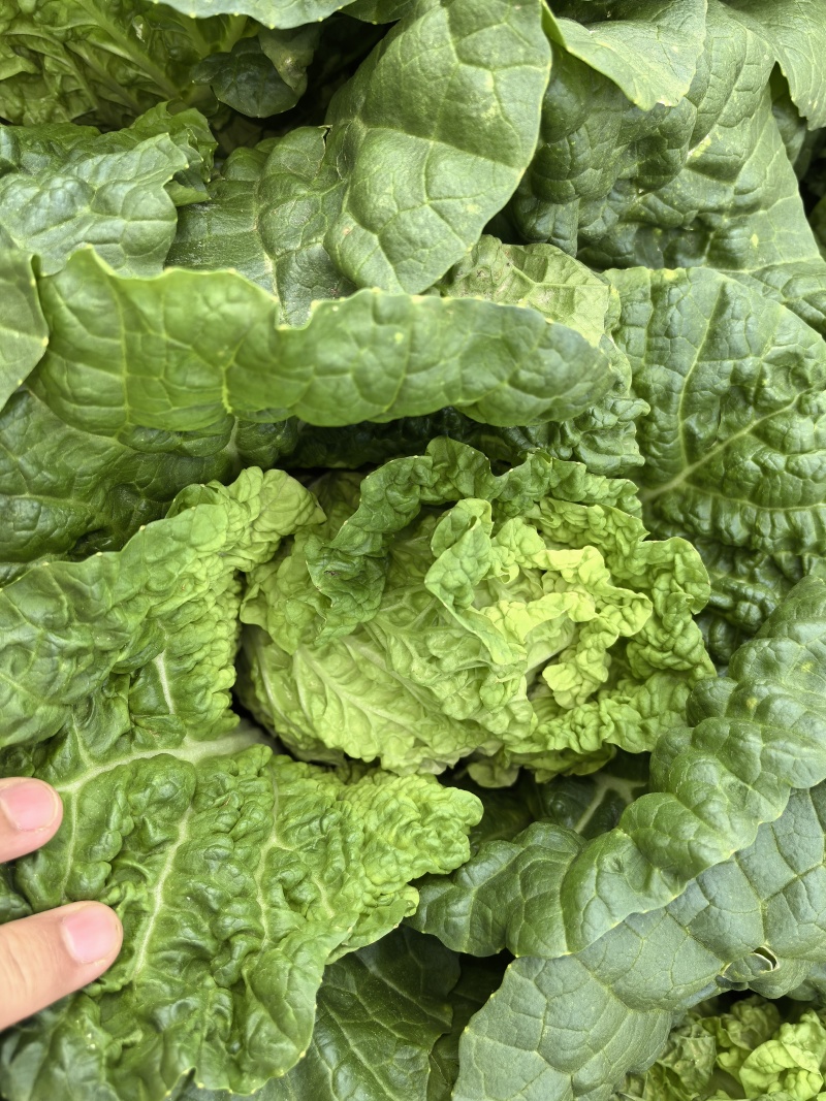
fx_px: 859
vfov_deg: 65.3
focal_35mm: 27
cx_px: 413
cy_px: 550
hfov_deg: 51.3
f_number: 2
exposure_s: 1/542
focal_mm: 5.75
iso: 160
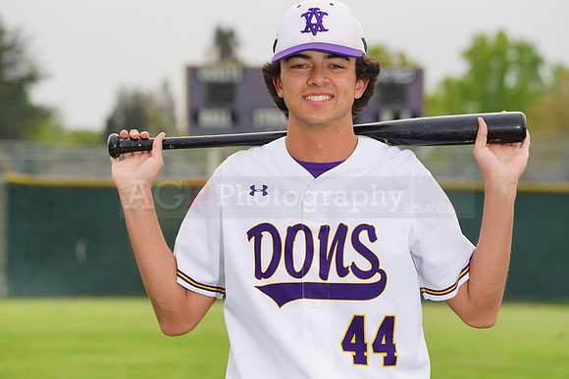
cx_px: 284
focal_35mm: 215
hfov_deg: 9.6
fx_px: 3399
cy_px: 190
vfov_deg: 6.4
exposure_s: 1/250
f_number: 9
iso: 160
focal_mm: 215
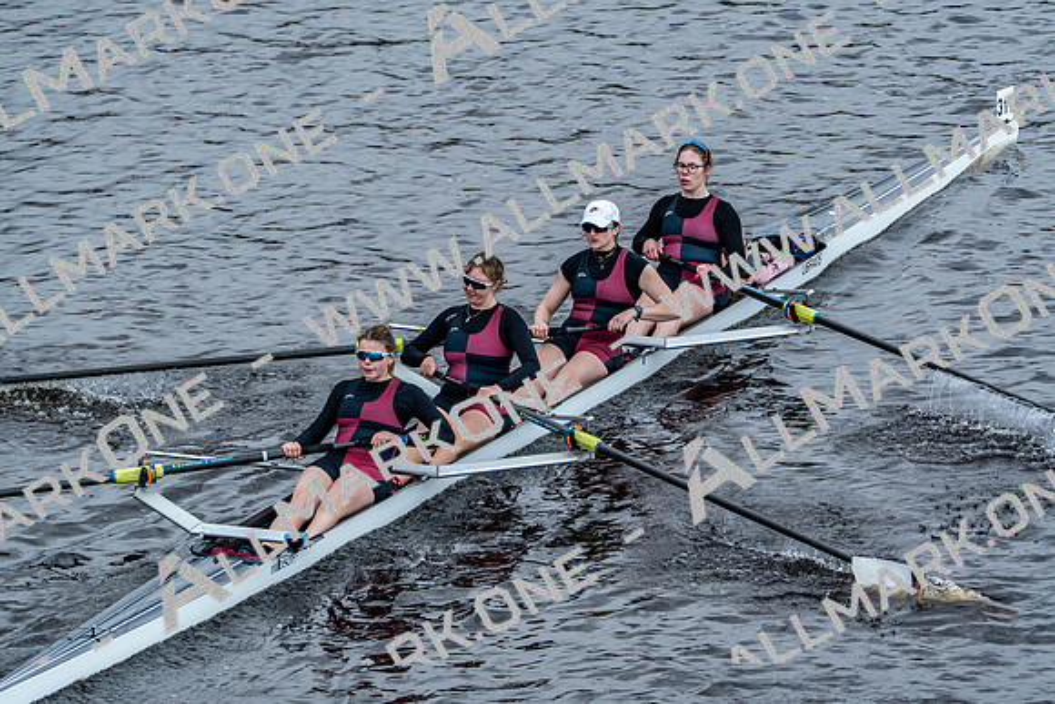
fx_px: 10523
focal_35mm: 359
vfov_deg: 3.8
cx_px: 528
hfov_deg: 5.7
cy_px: 352
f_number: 6.3
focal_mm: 359
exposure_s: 1/1000
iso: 1600
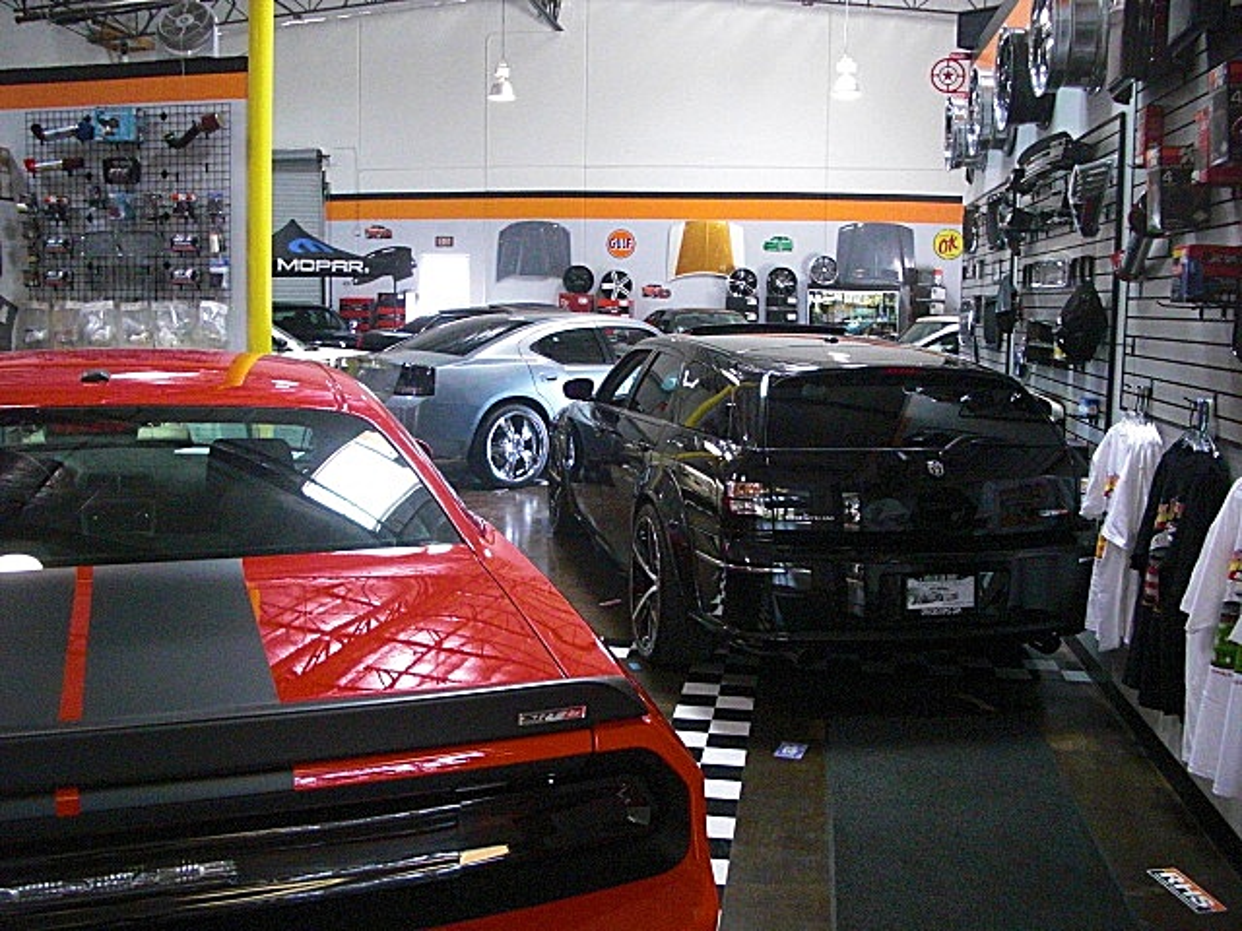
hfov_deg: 51.4
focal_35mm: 36
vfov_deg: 39.7
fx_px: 1292
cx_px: 621
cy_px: 466
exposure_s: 1/125
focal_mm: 6.3
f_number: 2.8
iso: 800
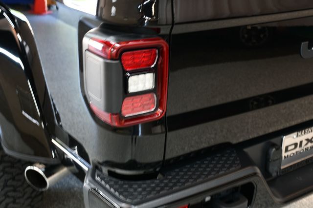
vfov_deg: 26.5
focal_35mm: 51
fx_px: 443
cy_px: 104
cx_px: 156
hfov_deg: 38.9
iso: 160
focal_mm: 34
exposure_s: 1/4
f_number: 4.2
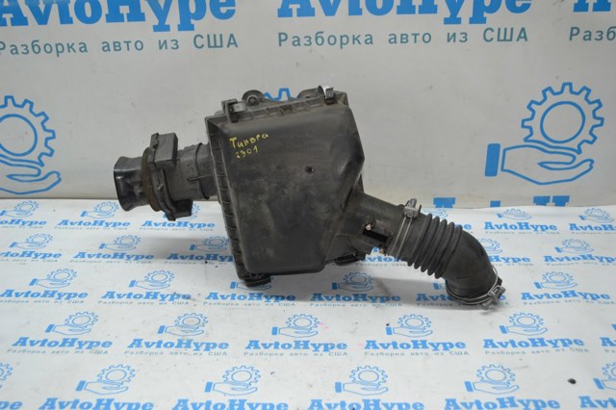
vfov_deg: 31.9
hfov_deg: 46.4
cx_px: 308
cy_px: 205
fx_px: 718
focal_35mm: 42
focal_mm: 28
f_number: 4.5
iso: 400
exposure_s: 1/100
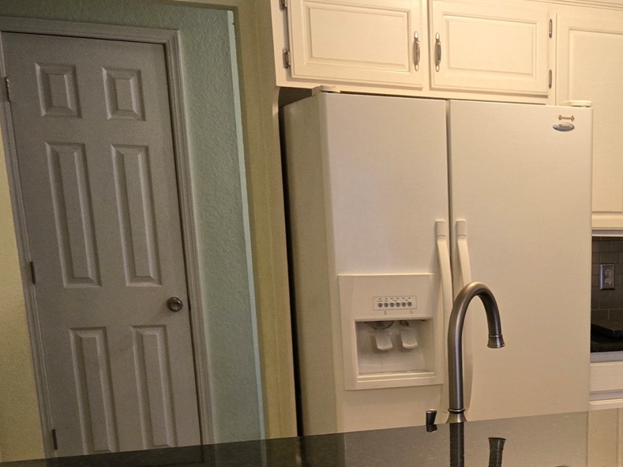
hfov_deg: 31.9
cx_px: 613
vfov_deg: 25.0
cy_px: 452
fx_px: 1007
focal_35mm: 56
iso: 500
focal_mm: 5.4
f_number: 1.8
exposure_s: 1/120
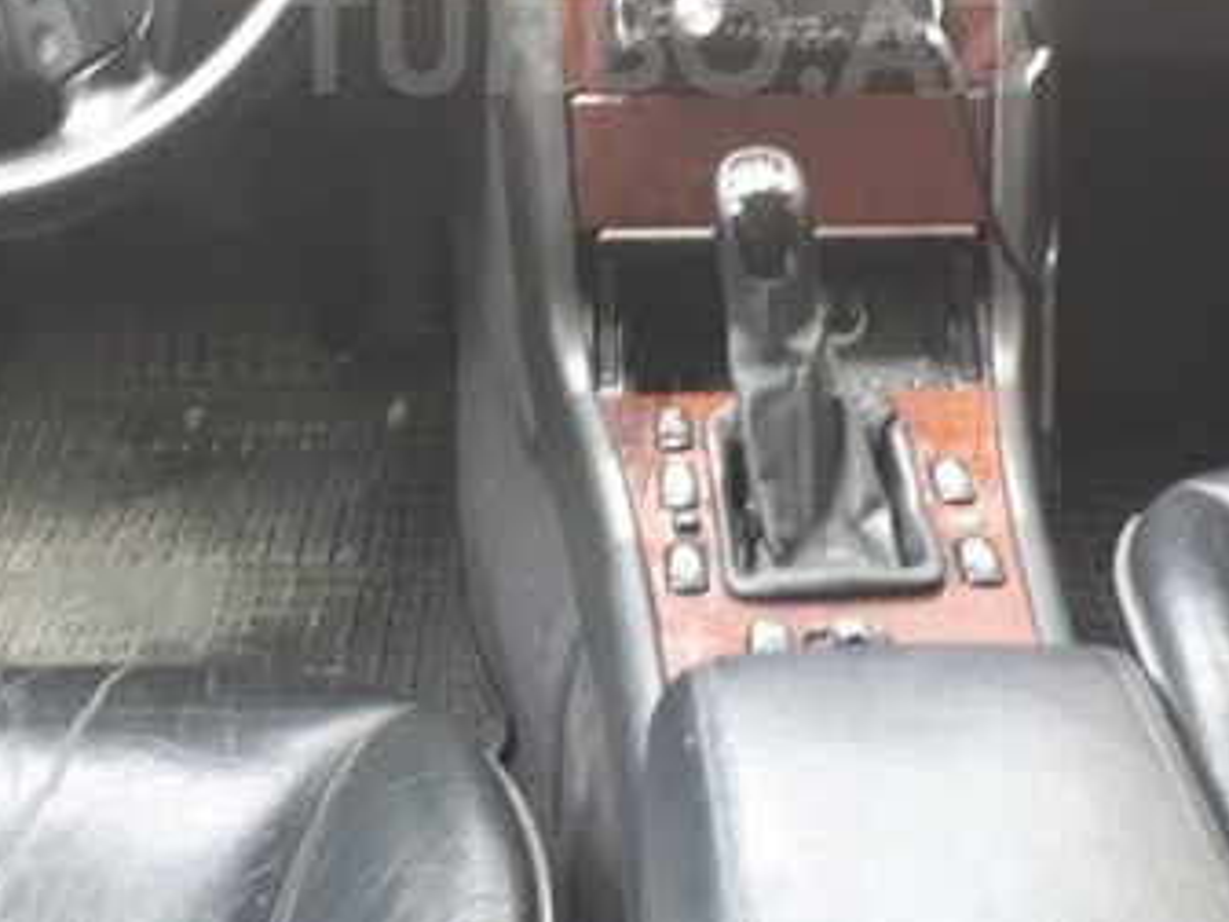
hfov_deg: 36.2
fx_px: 1882
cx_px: 658
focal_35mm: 53
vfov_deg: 26.3
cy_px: 38
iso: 64
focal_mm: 3.6
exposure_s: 1/33
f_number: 1.9
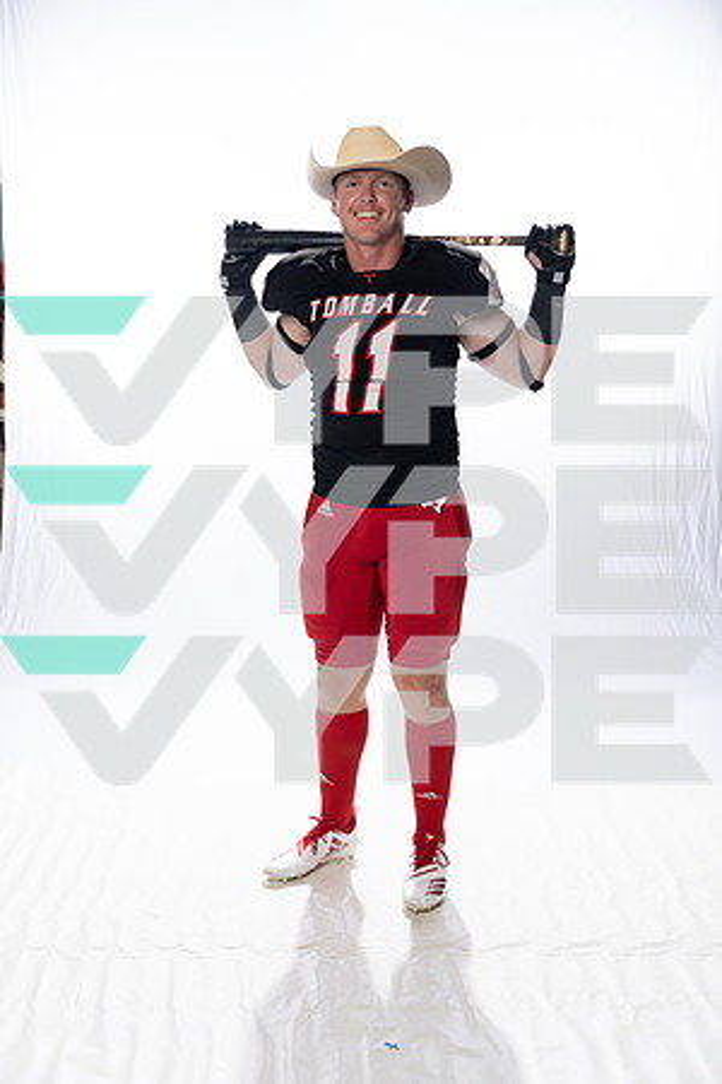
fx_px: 1263
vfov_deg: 46.4
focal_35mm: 42
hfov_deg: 31.9
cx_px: 361
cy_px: 542
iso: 400
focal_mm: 42
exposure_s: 1/250
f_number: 4
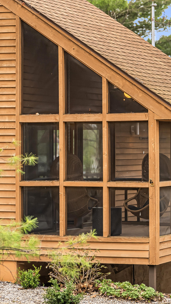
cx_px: 156
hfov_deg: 8.0
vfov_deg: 14.2
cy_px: 152
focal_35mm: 151
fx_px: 1218
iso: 640
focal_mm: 96
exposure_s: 1/2000
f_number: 2.8
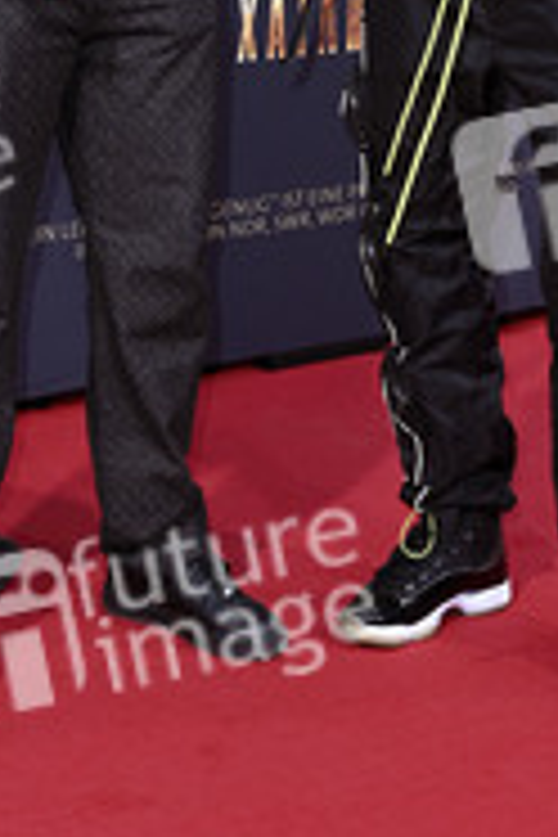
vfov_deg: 19.1
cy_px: -58
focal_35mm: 103
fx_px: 2395
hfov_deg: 13.3
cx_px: 274
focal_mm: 48
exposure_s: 1/250
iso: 800
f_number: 5.6
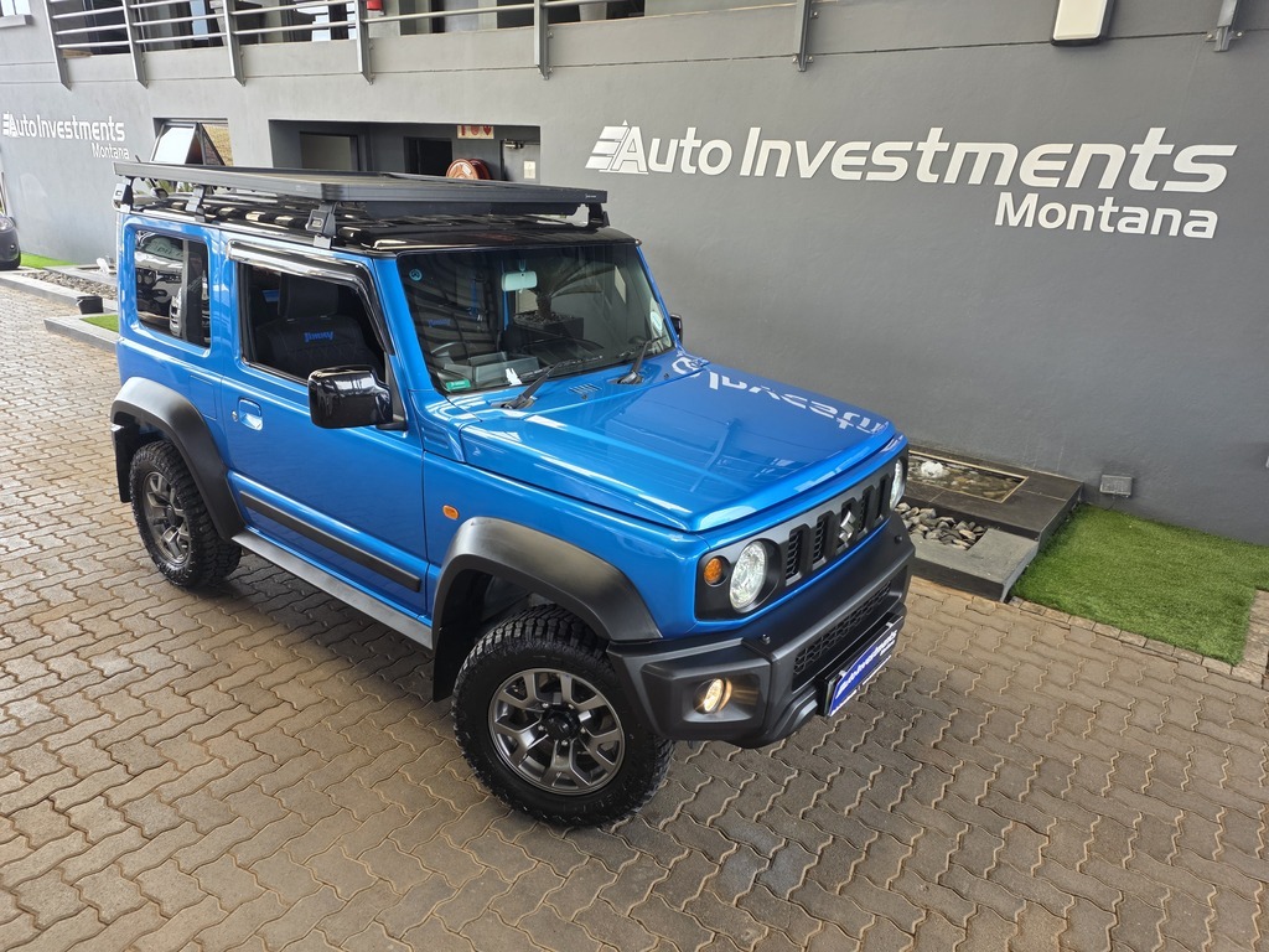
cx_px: 634
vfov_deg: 58.9
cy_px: 476
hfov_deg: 73.9
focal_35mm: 23
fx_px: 843
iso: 100
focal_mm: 6.25
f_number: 1.7
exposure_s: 1/180
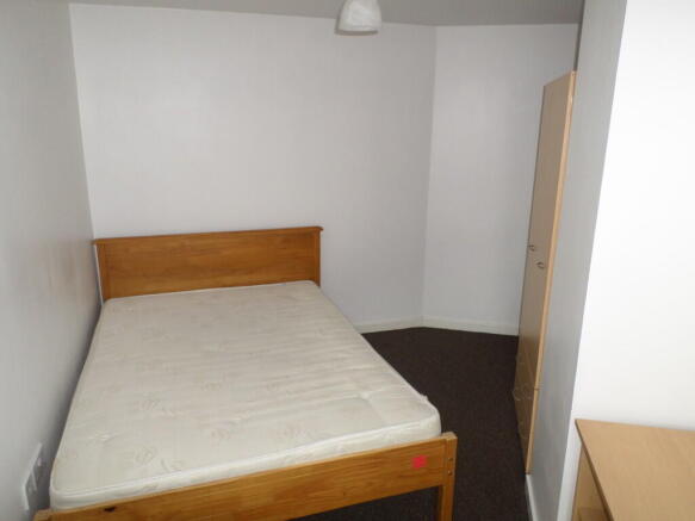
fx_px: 502
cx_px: 348
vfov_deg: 54.9
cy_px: 260
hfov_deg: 69.4
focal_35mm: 25
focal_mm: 4.5
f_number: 2.5
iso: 100
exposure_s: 1/30
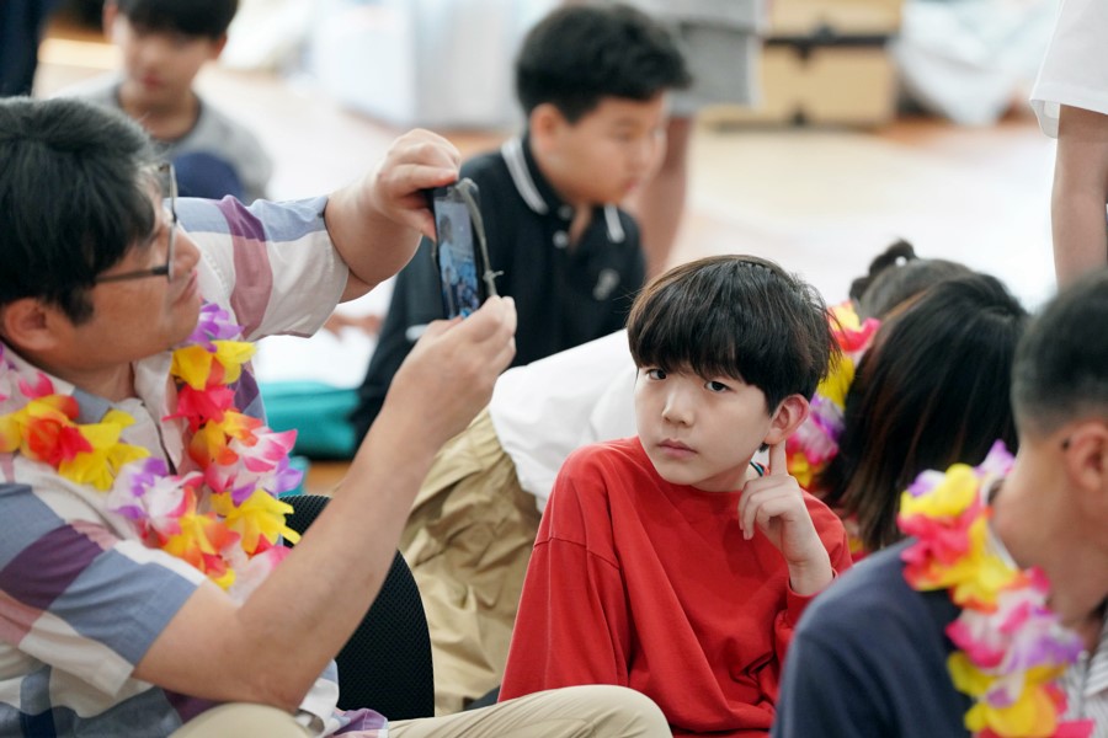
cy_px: 369
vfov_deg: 6.9
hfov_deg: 10.3
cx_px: 554
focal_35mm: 200
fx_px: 6155
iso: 4000
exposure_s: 1/250
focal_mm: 200
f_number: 4
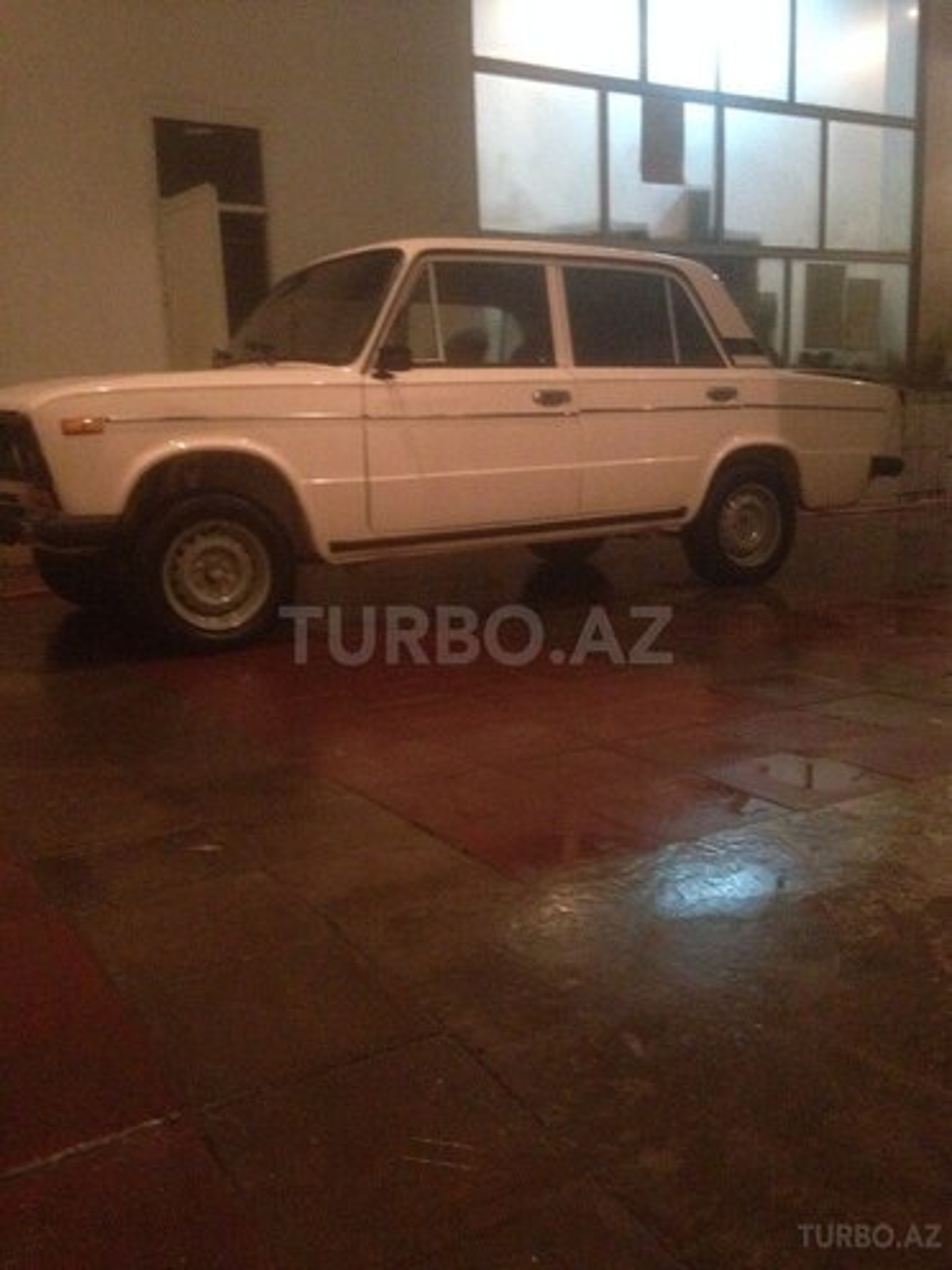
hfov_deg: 42.9
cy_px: 635
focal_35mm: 33
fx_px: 1210
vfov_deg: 55.4
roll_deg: -0.1
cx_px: 476
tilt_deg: -9.5
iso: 800
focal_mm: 4.12
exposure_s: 1/15
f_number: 2.4
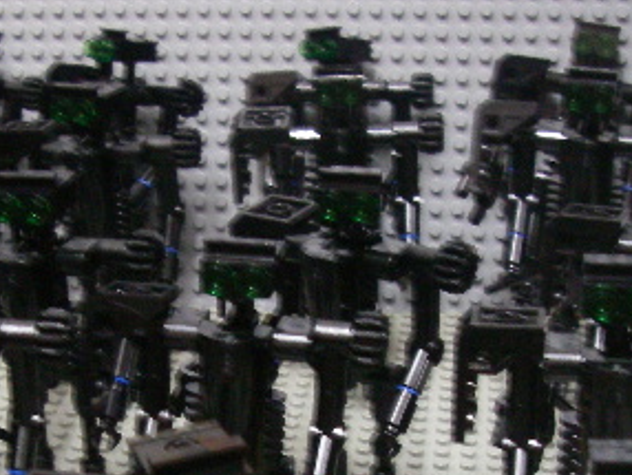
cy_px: 435
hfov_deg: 22.6
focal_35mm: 85
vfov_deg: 17.1
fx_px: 1553
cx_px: 115
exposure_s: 1/4
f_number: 3.3
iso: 320
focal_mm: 6.3
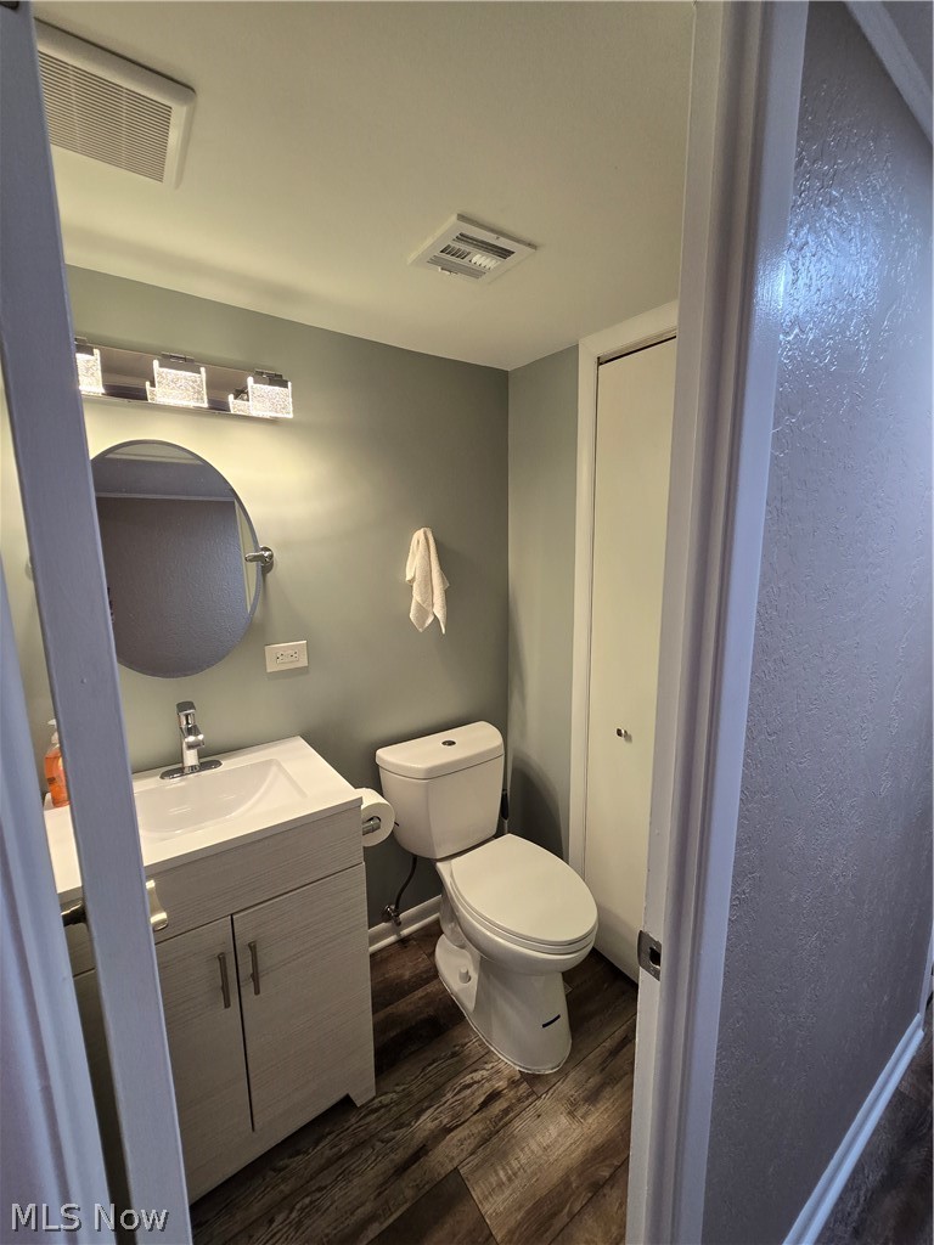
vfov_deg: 106.2
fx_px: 468
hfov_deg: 89.9
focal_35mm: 13
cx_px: 467
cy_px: 622
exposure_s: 1/60
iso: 160
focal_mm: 2.2
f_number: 2.2
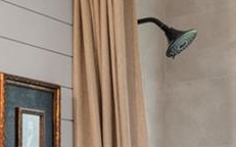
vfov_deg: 12.4
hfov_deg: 18.5
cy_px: 233
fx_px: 636
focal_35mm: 99
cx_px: -121
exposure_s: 1/1.67
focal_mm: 14
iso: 100
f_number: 7.1
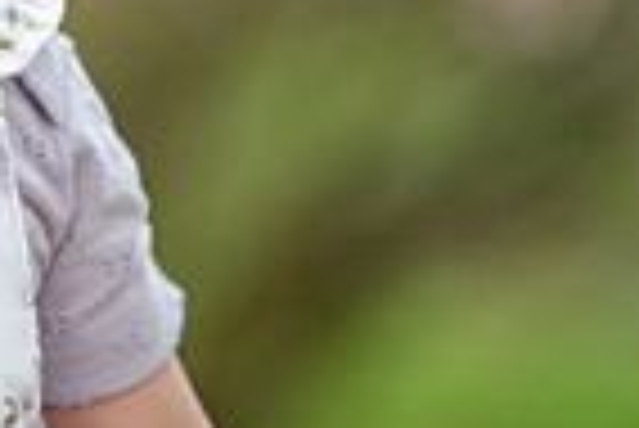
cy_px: -234
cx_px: -364
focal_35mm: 497
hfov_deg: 4.1
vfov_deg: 2.8
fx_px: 8831
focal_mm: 122
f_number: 2.8
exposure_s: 1/1250
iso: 320
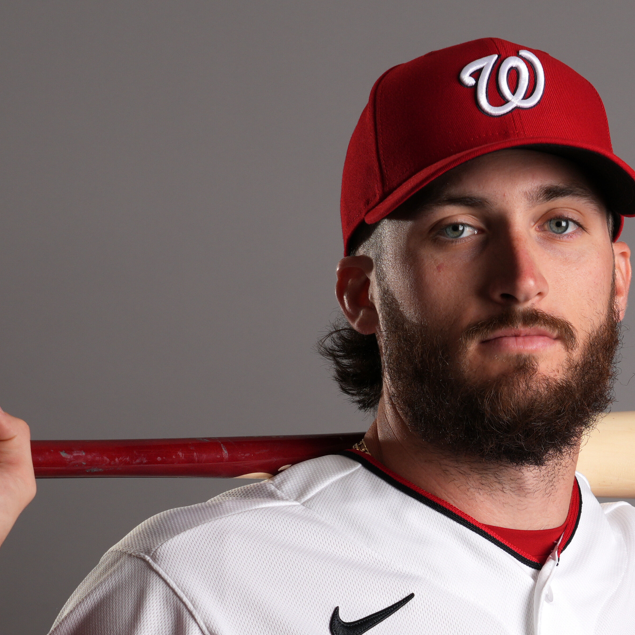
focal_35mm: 195
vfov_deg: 8.9
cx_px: 527
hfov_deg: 8.9
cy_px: 696
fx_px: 4047
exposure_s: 1/160
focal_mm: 65
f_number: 9
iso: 160
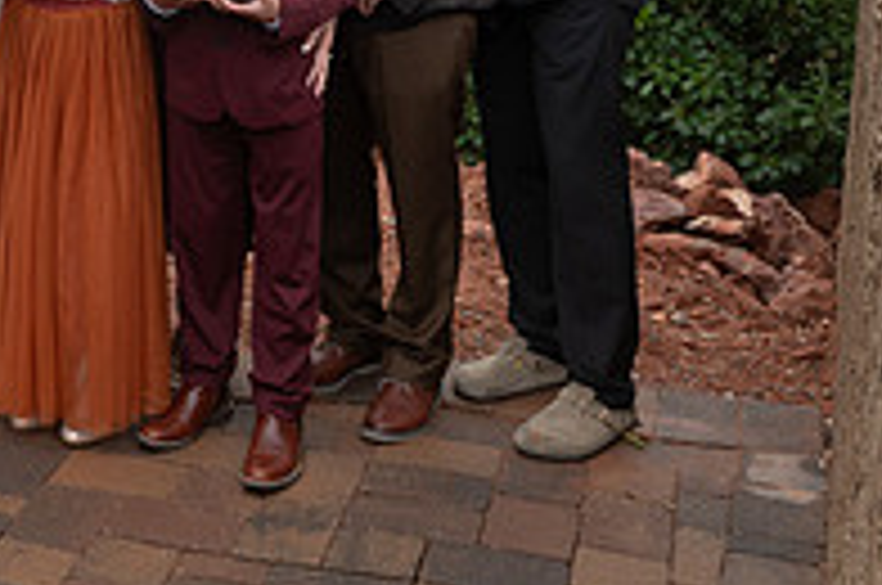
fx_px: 1883
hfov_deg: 25.1
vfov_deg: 17.0
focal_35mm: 77
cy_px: -81
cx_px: -4
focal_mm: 26
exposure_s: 1/400
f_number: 6.3
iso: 640
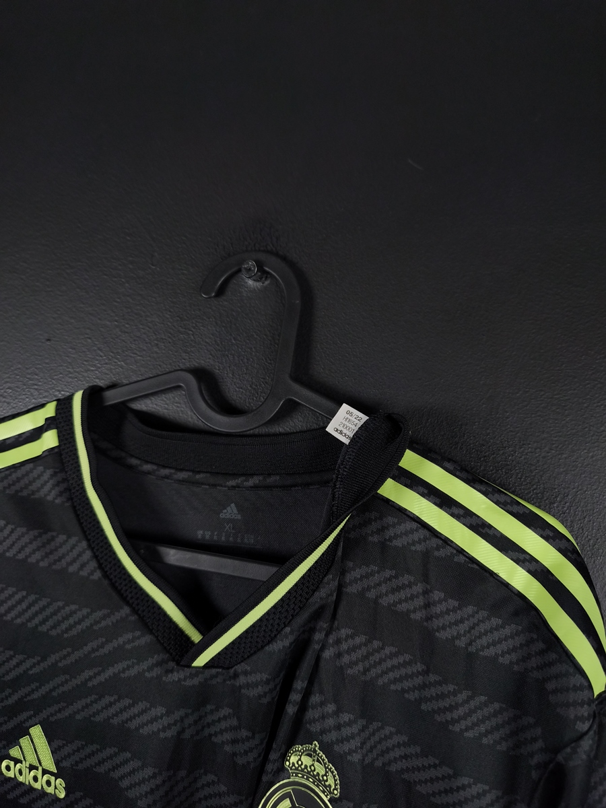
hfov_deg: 58.9
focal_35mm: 23
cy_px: 404
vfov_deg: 73.9
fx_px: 537
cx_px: 303
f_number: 1.6
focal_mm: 6.57
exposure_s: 1/250
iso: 400
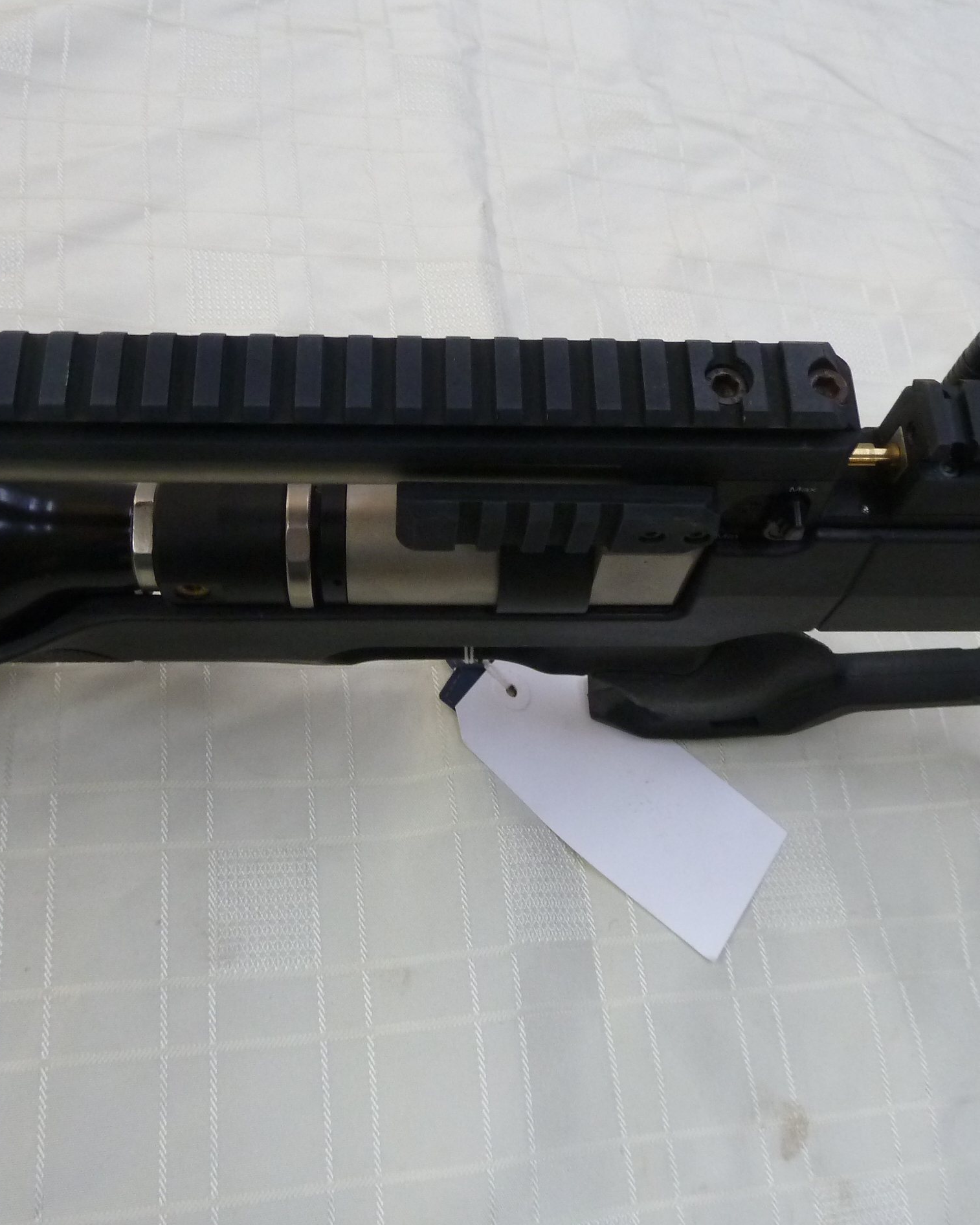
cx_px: 467
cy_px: 619
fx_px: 1197
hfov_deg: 44.5
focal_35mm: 33
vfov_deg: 54.2
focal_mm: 4.1
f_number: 3.3
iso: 250
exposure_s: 1/30
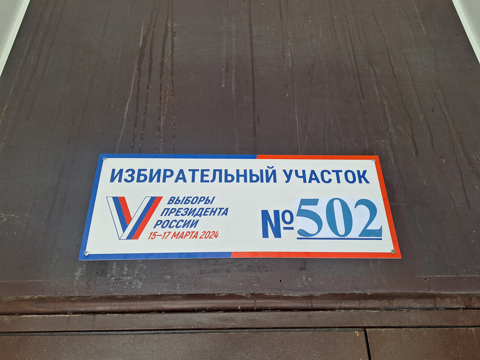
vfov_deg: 58.9
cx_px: 240
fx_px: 319
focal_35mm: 23
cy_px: 180
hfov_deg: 73.9
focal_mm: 5.54
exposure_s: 1/50
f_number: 1.8
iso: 100
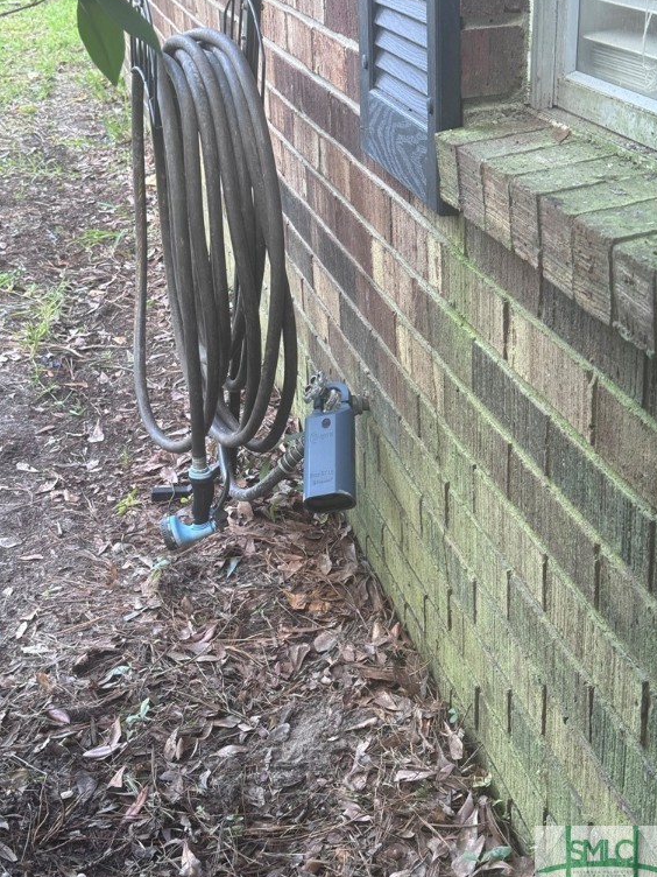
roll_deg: +4.8
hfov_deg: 29.7
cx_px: 333
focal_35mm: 49
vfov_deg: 38.9
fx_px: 1240
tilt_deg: -25.3
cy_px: 434
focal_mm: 6.76
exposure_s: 1/121
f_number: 1.78
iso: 100
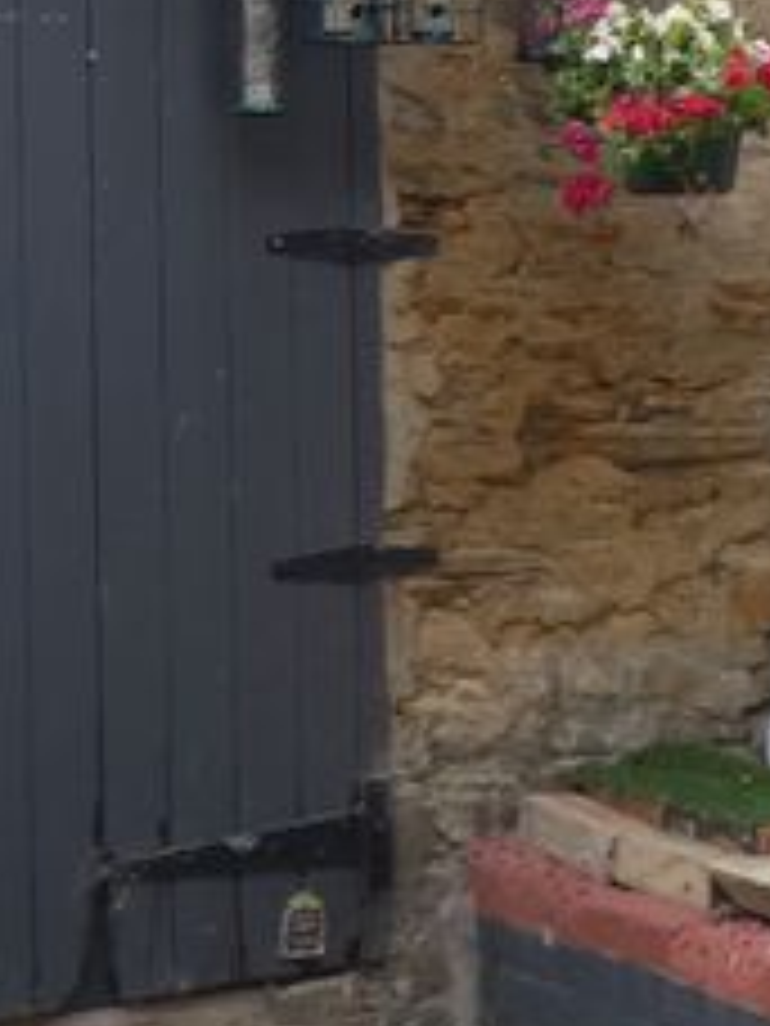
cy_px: 405
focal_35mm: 90
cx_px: 396
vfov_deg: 21.7
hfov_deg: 16.4
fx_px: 2669
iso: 80
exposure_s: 1/250
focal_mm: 3.6
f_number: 2.8
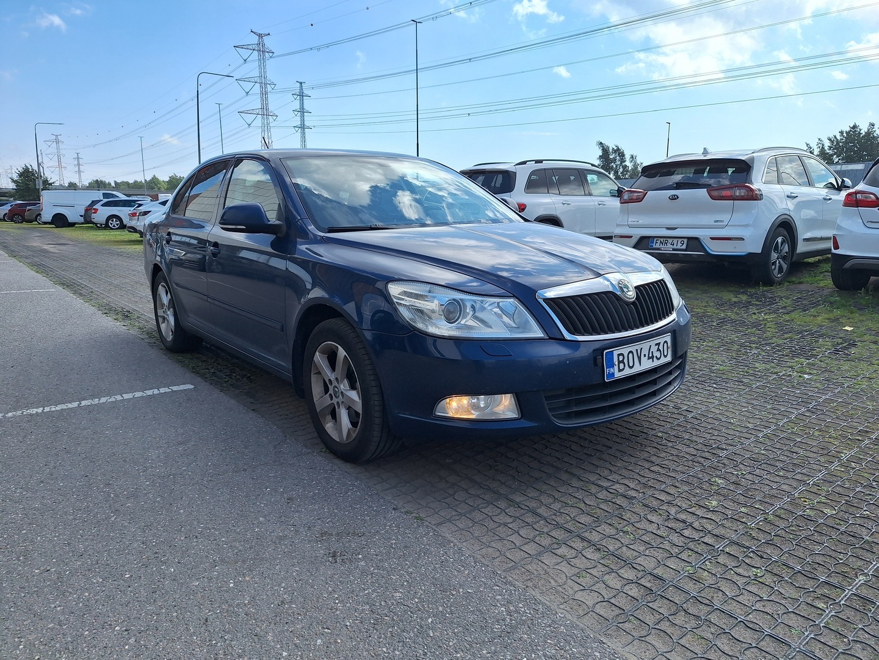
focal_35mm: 23
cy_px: 330
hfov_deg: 73.9
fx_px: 584
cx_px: 440
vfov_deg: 58.9
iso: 40
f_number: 1.8
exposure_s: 1/2309
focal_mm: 5.54
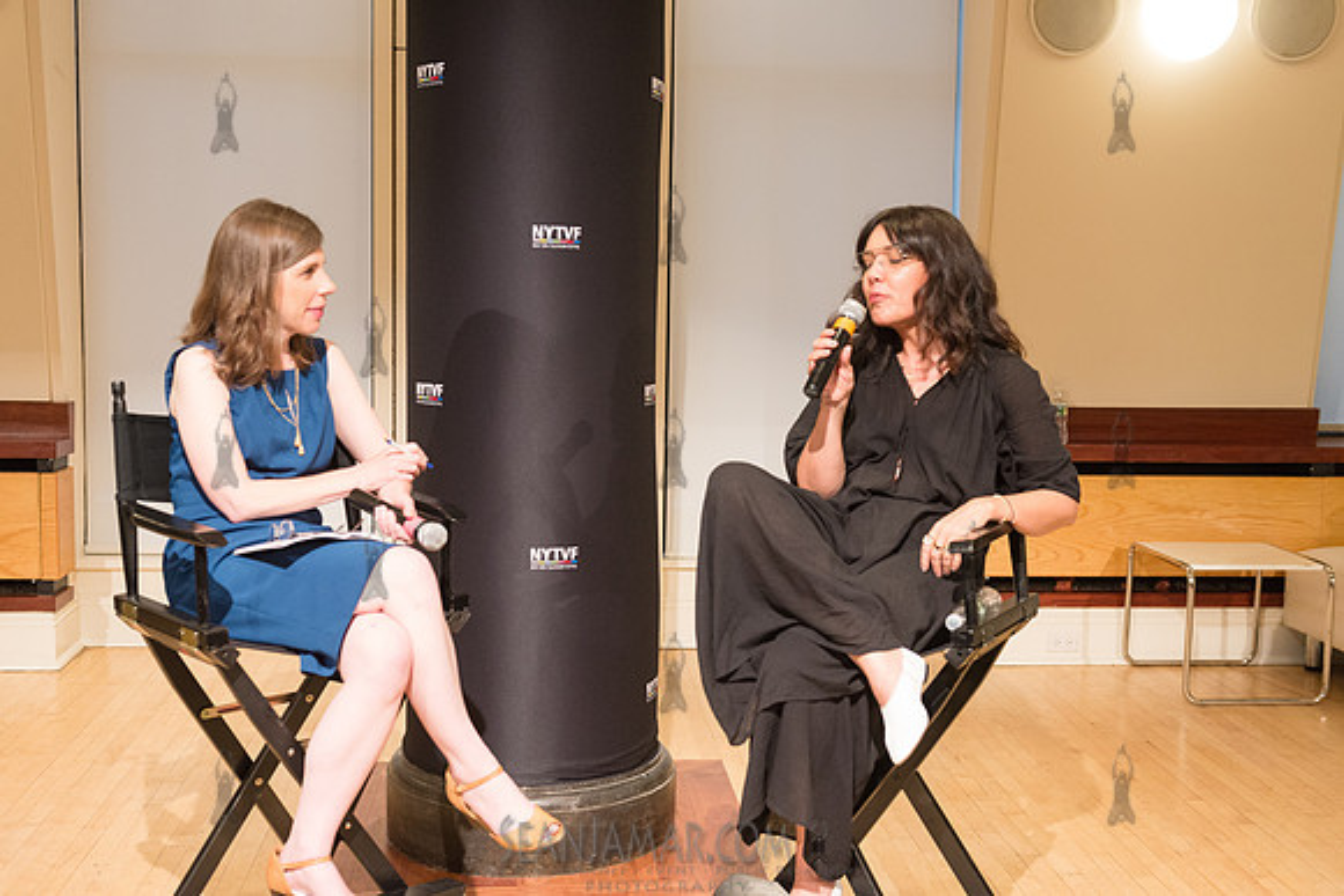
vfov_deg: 30.5
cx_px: 672
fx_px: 1643
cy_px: 448
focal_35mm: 44
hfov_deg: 44.5
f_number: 4
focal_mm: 44
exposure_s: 1/160
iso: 2500
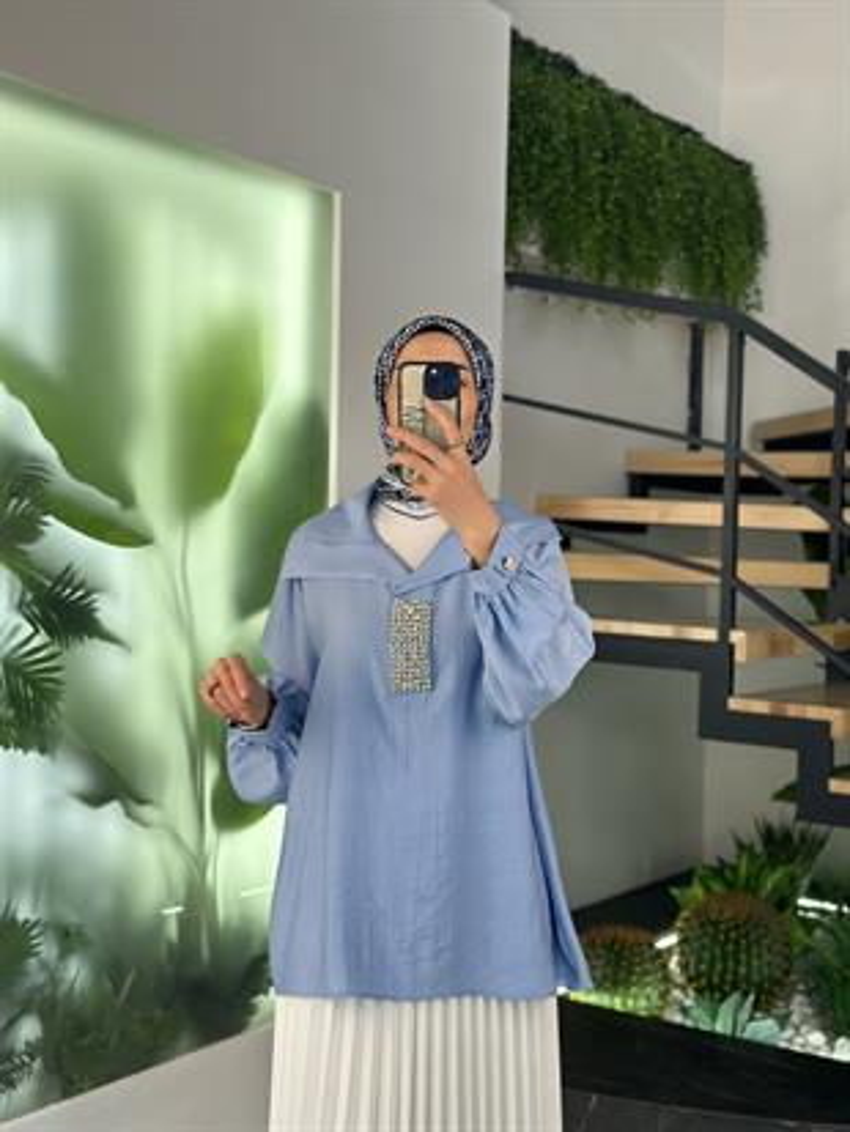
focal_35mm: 48
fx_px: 1571
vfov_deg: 39.6
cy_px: 566
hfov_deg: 30.3
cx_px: 425
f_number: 1.78
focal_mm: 6.86
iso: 80
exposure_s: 1/489
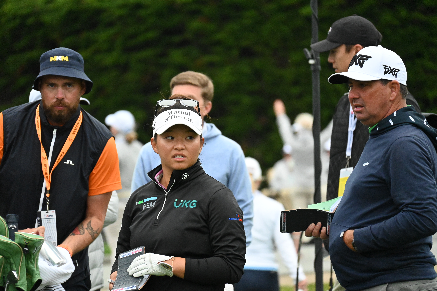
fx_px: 4552
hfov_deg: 5.5
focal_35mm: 375
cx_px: 218
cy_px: 146
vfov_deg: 3.7
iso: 6400
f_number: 6.3
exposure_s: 1/4000
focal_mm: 250
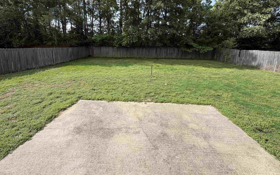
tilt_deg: -13.0
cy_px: 74
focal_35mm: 15
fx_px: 114
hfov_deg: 101.5
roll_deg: -0.3
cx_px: 139
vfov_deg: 74.3
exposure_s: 1/701
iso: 40
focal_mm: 2.22
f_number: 2.2
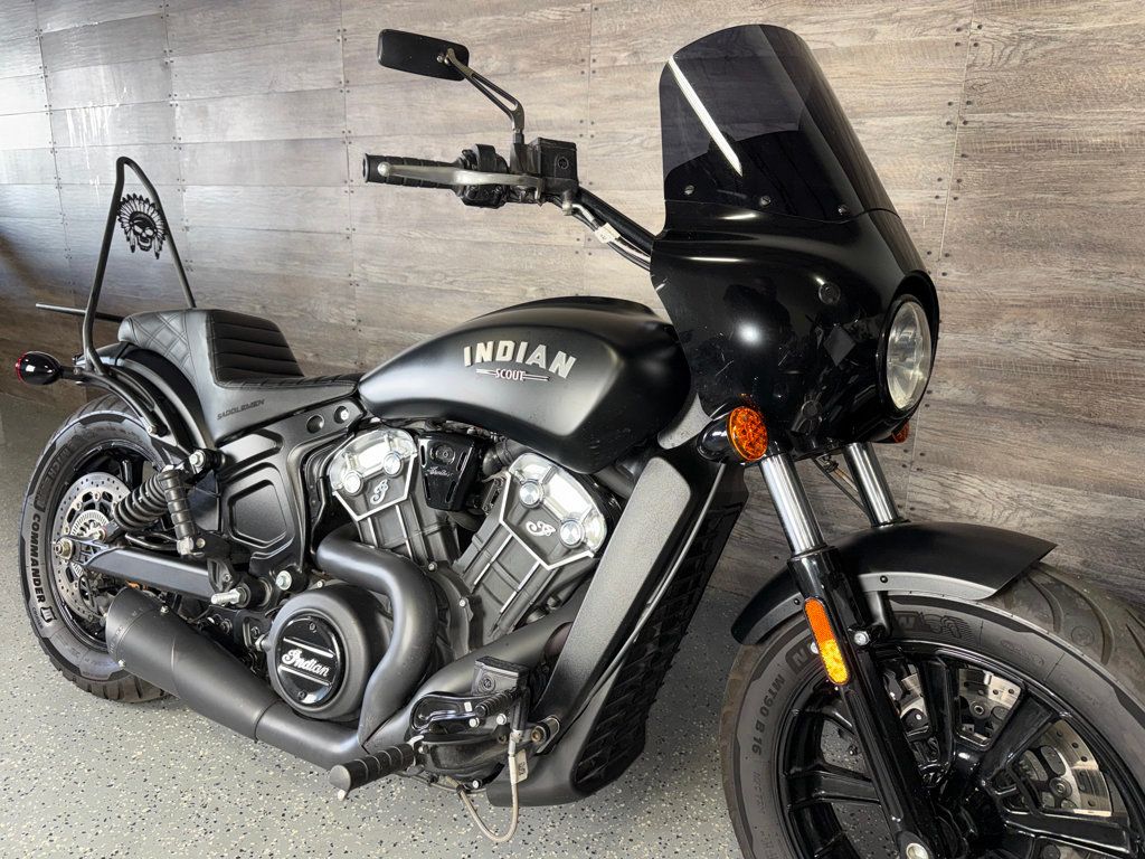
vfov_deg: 56.8
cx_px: 572
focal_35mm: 24
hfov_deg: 71.6
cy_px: 430
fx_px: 794
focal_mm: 6.76
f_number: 1.78
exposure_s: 1/27
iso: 64
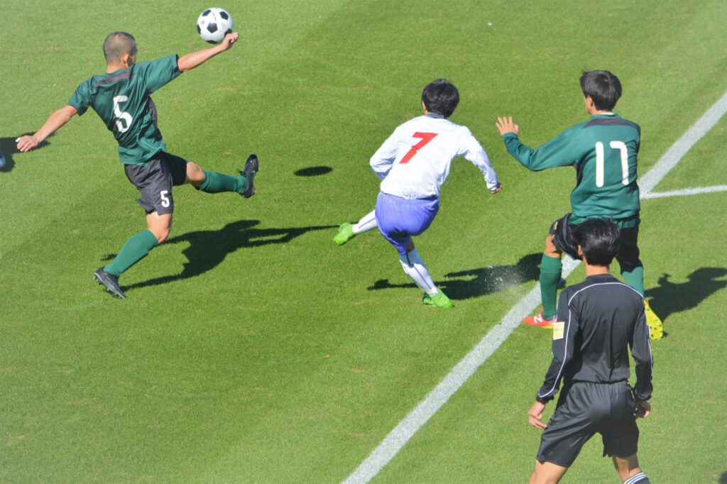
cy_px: 242
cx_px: 364
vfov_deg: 3.8
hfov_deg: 5.7
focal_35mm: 360
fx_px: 7267
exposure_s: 1/1600
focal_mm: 240
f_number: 7.1
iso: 400
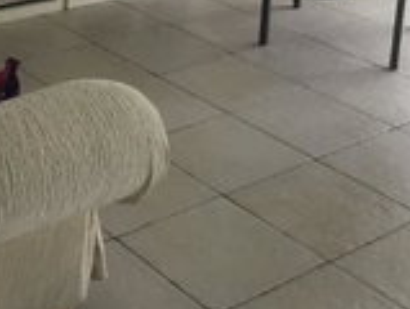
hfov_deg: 23.3
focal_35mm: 83
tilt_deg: -15.2
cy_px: -72
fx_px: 985
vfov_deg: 17.0
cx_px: 102
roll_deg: -1.1
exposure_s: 1/30
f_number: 2.4
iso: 80
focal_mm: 3.3
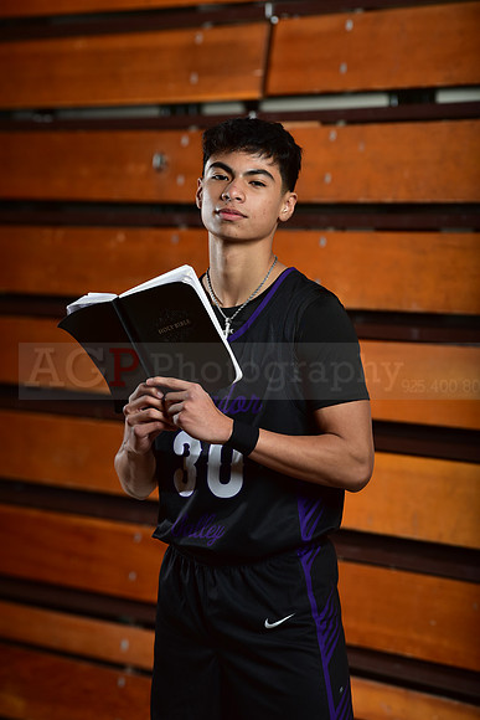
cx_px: 240
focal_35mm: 200
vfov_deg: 10.3
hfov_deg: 6.9
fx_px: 3997
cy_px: 360
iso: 250
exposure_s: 1/250
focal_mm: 200
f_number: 5
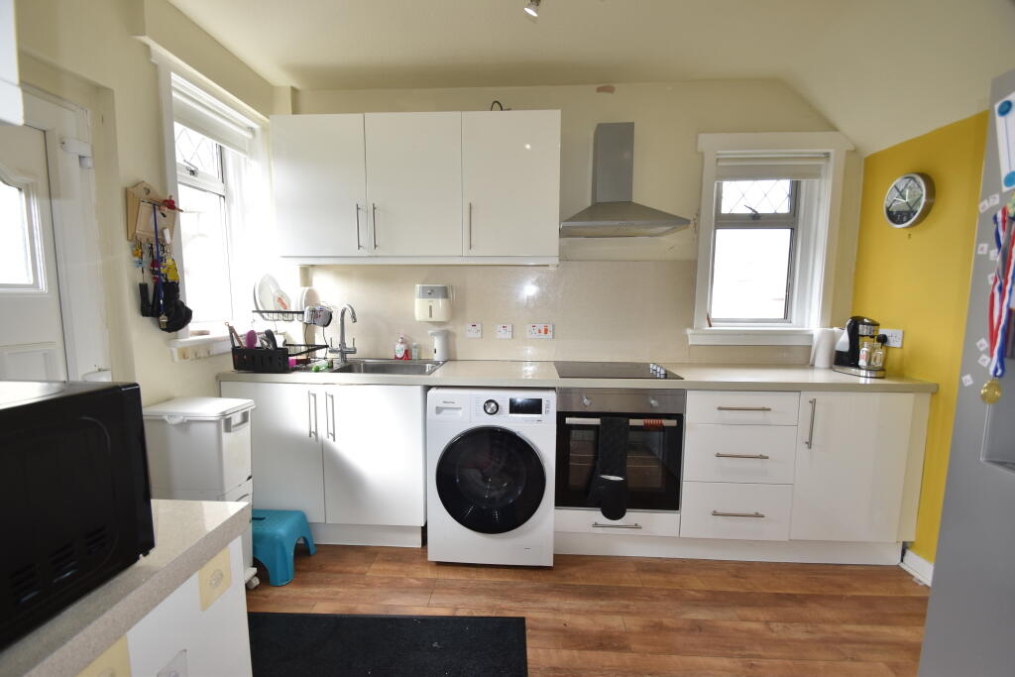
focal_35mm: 15
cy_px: 338
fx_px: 423
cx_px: 508
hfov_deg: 100.4
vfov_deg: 77.3
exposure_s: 1/60
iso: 200
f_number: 5
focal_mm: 10
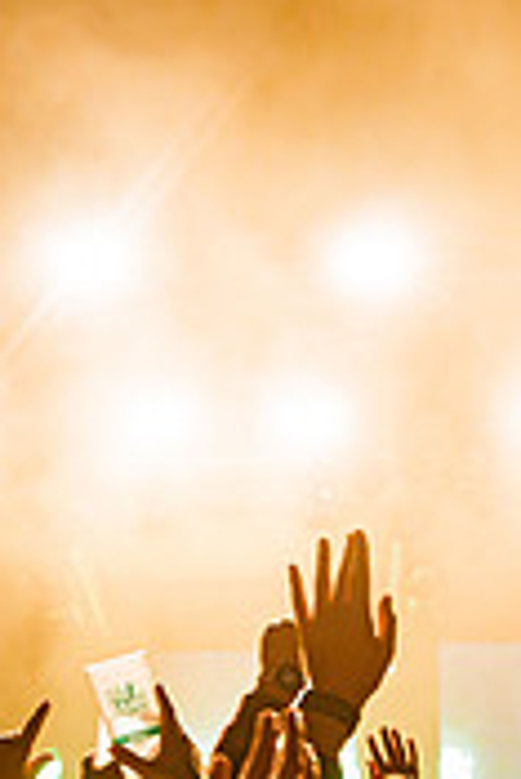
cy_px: 677
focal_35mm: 90
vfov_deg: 22.2
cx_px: 441
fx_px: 1950
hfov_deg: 15.1
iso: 2500
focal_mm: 35
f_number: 4
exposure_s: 1/160
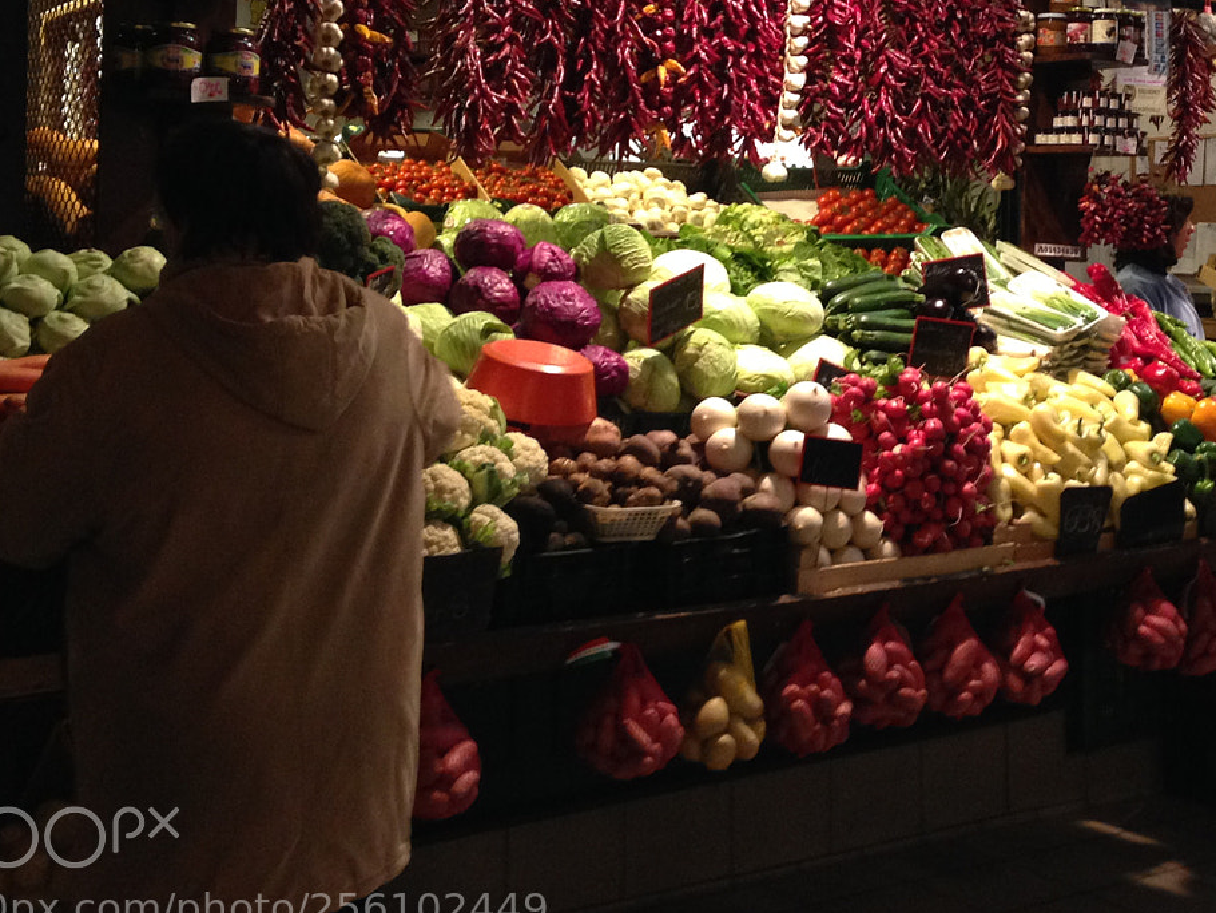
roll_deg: +0.1
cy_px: 211
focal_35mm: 58
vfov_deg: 24.9
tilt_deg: +2.0
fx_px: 2038
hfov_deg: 32.6
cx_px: 917
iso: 200
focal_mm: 4.12
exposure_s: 1/20
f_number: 2.4
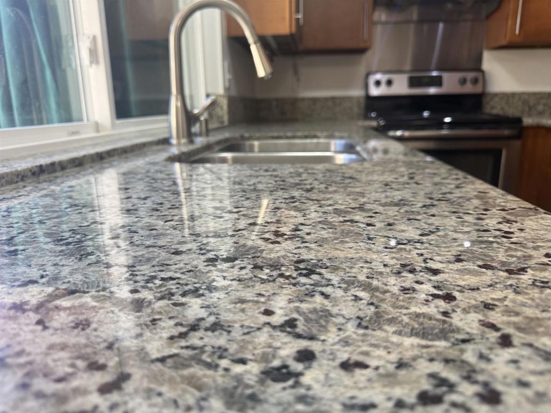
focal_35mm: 24
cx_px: 276
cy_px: 206
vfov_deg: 56.8
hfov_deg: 71.6
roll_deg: +0.8
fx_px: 382
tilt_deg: -15.6
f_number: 1.78
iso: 160
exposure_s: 1/60
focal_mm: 6.76
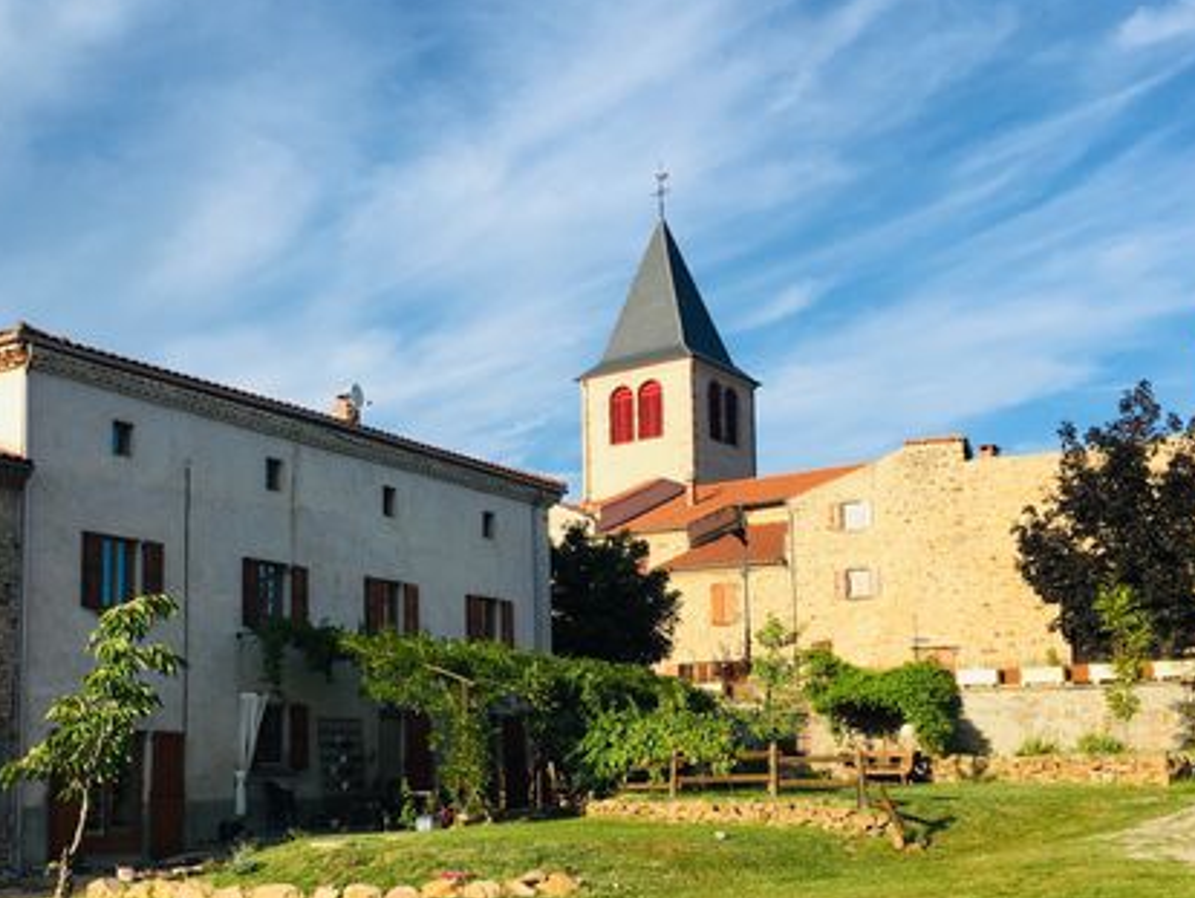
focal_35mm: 42
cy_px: 586
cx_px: 476
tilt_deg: +8.7
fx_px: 1451
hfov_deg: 44.5
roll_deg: +0.2
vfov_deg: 34.1
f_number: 2.2
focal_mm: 4.15
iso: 25
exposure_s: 1/986
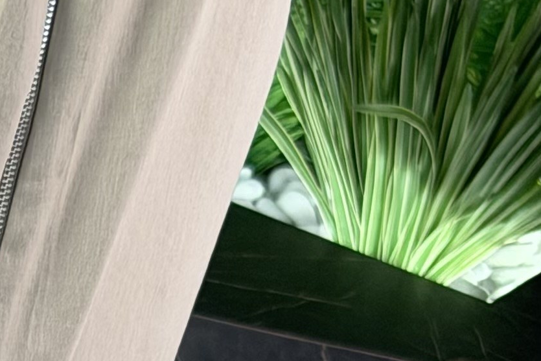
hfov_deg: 8.2
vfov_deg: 5.4
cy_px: 1050
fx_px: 3622
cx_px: -432
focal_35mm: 241
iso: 50
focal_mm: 6.76
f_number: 1.78
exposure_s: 1/121
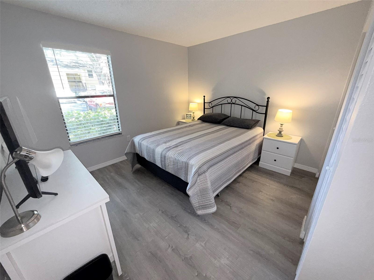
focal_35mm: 14
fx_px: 151
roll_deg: +0.6
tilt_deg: -19.6
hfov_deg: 102.1
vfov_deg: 85.7
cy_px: 140
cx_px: 187
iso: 200
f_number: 2.2
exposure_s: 1/60
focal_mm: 2.22
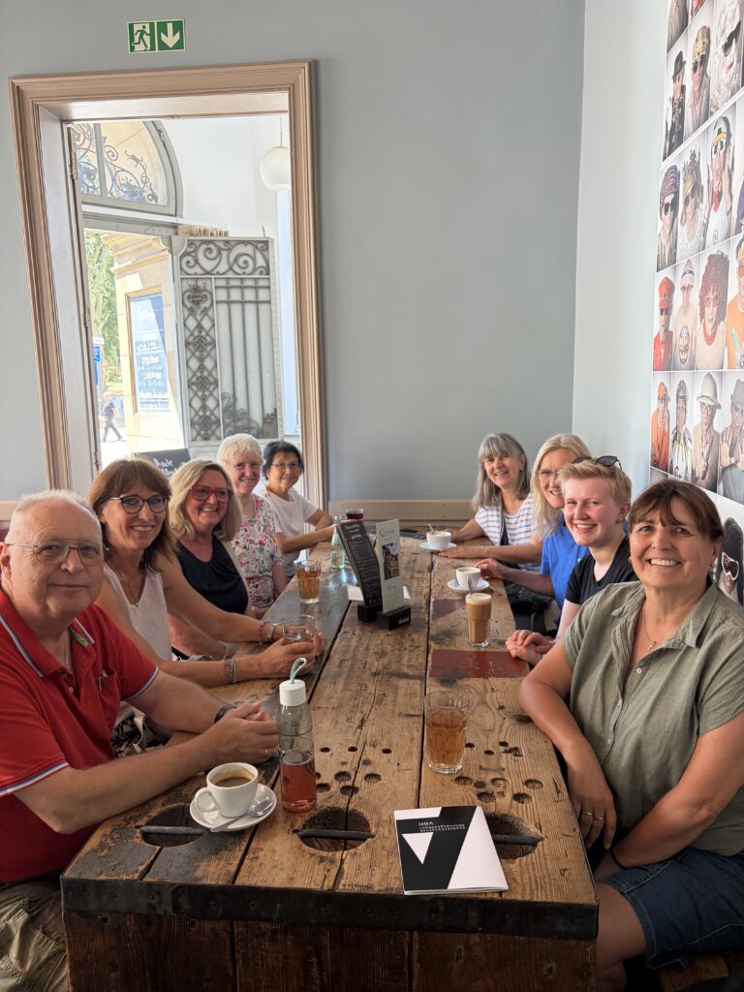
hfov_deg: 53.1
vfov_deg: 67.3
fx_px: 745
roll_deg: +1.2
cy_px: 496
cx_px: 372
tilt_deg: -9.7
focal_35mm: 26
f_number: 1.6
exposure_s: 1/100
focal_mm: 5.96
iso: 125
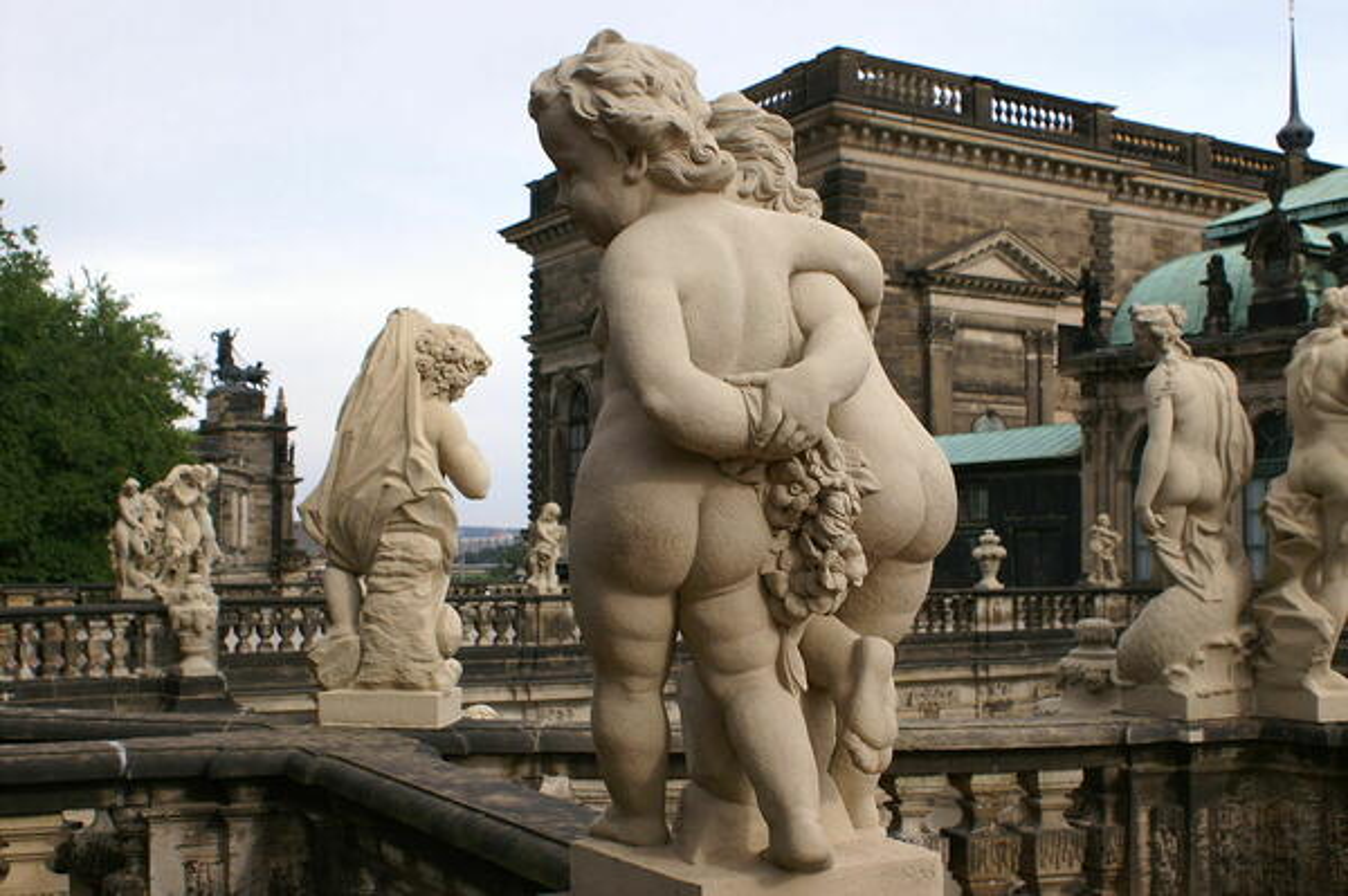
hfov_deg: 46.4
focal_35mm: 42
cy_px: 448
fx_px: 1571
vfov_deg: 31.8
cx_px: 674
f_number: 8
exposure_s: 1/160
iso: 100
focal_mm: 28
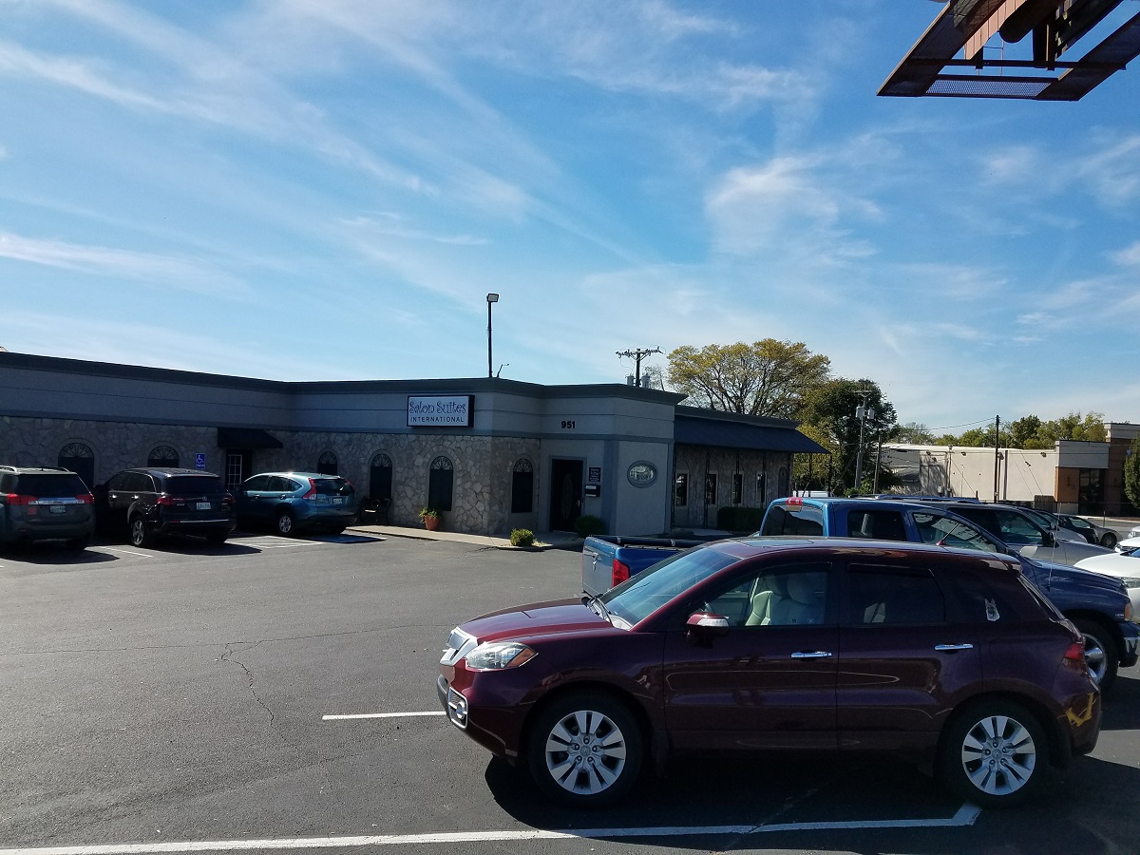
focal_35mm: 26
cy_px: 428
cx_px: 570
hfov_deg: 67.3
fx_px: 856
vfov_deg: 53.1
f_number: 1.7
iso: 40
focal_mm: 4.2
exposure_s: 1/2496
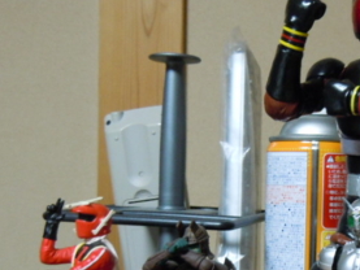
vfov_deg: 22.4
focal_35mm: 65
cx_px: 278
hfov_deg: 29.3
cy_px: 202
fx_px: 676
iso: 400
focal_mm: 5.4
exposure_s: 1/10
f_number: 3.5
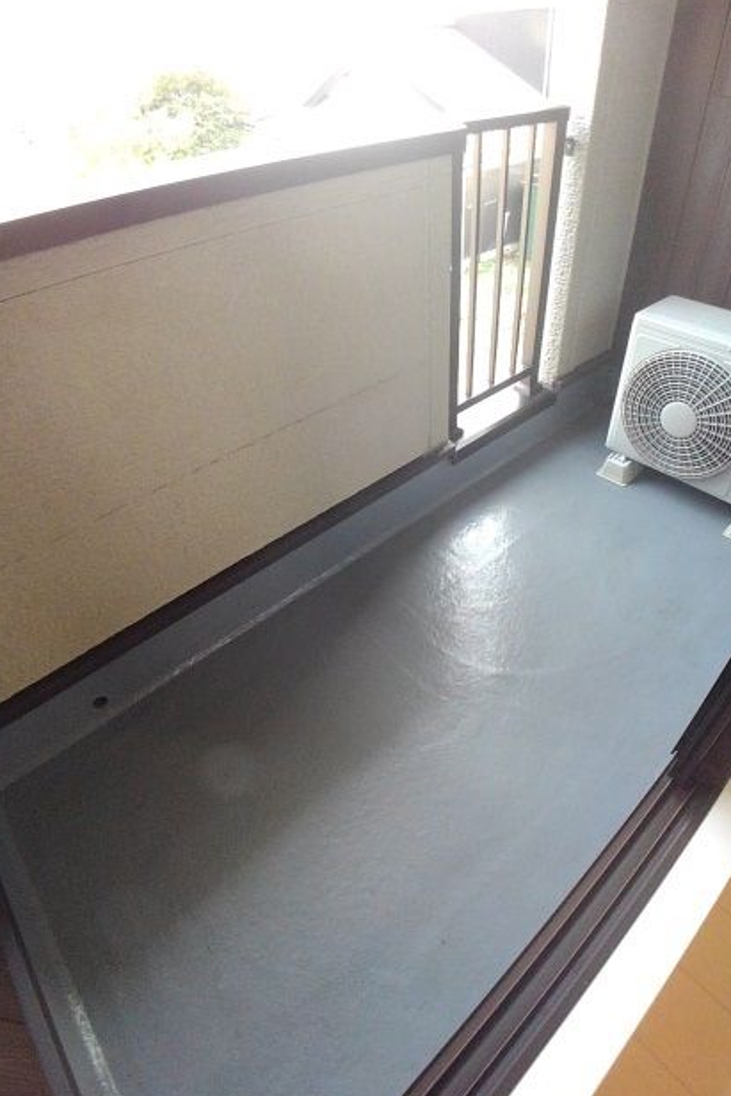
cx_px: 381
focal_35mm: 27
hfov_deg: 47.9
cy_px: 548
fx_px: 822
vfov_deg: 67.4
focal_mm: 3.46
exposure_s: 1/33.3
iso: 250
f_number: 2.2
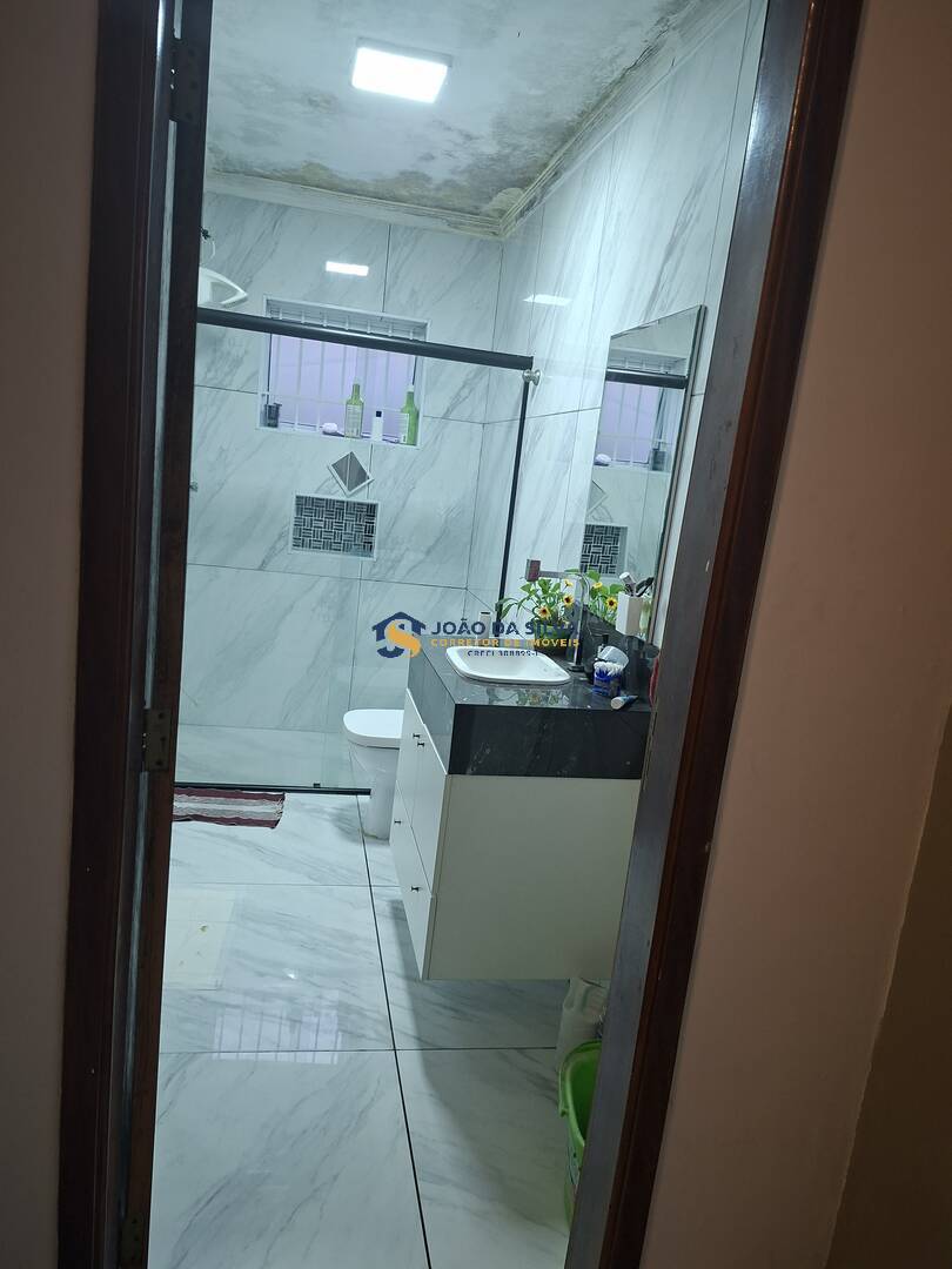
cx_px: 476
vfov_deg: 73.9
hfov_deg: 58.9
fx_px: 843
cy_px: 634
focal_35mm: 23
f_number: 1.8
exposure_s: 1/60
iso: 250
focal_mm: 5.54
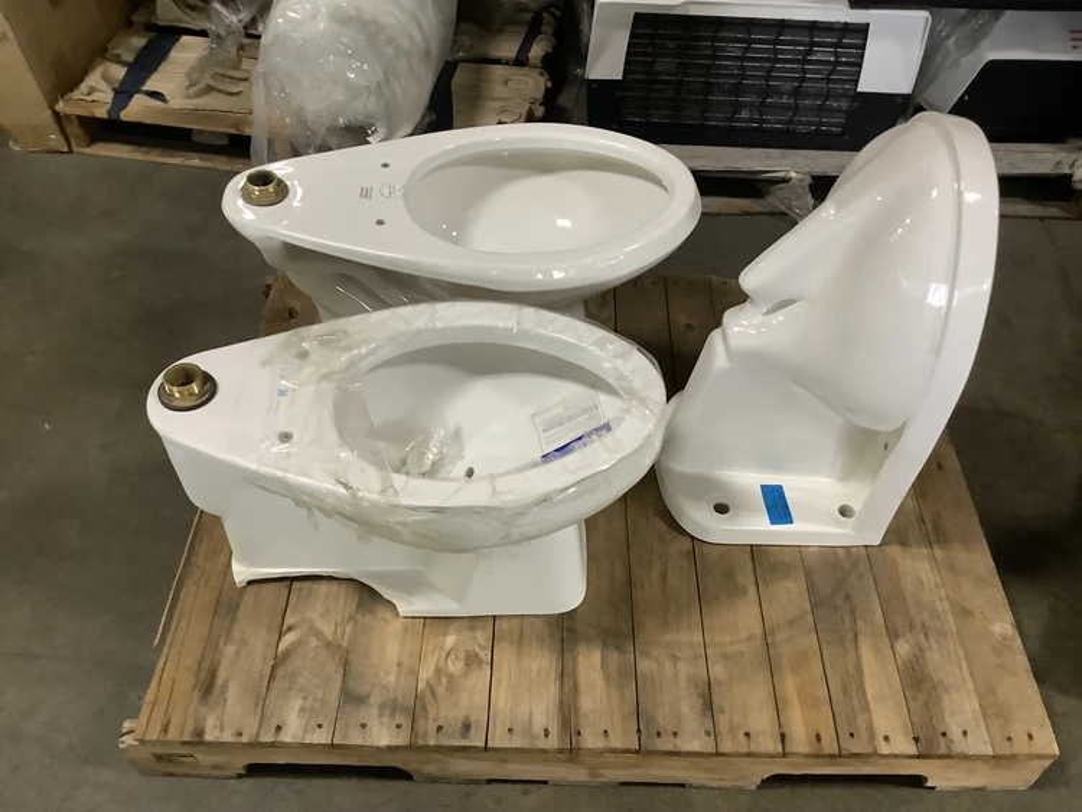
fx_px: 969
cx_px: 541
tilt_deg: -47.2
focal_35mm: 31
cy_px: 406
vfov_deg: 45.5
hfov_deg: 58.3
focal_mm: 3.3
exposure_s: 1/40
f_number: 2.4
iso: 250
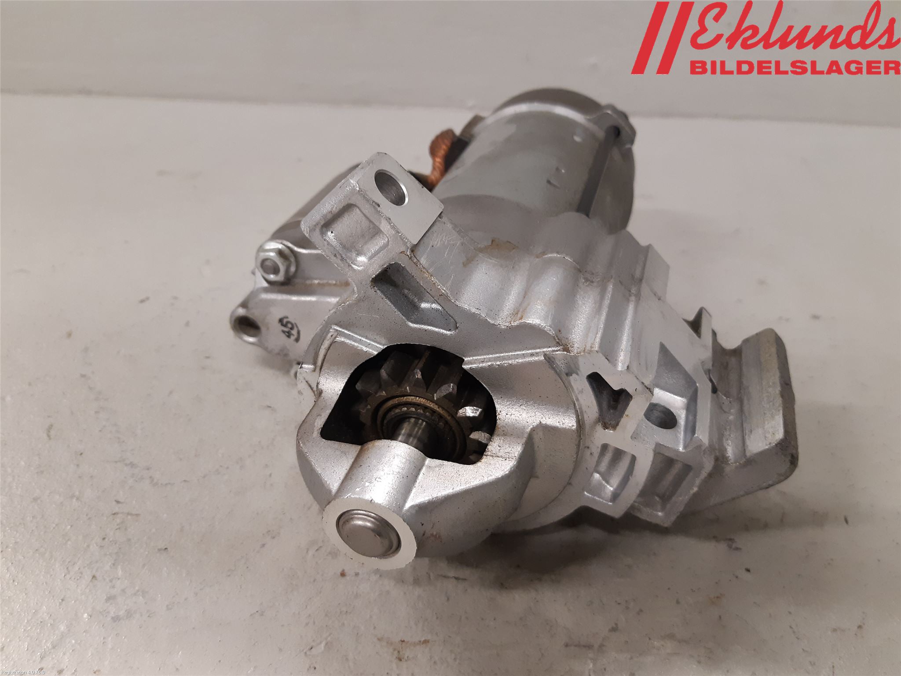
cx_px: 450
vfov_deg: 53.1
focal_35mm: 26
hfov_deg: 67.3
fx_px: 677
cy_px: 338
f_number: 1.7
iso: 200
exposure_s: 1/50
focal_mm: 3.93
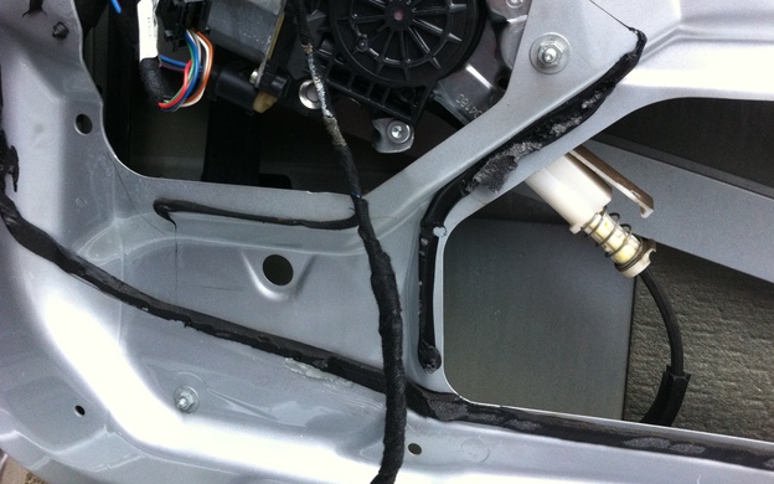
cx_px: 385
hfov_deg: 51.5
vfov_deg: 33.5
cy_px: 192
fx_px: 802
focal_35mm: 38
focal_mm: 3.85
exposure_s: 1/15
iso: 200
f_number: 2.8
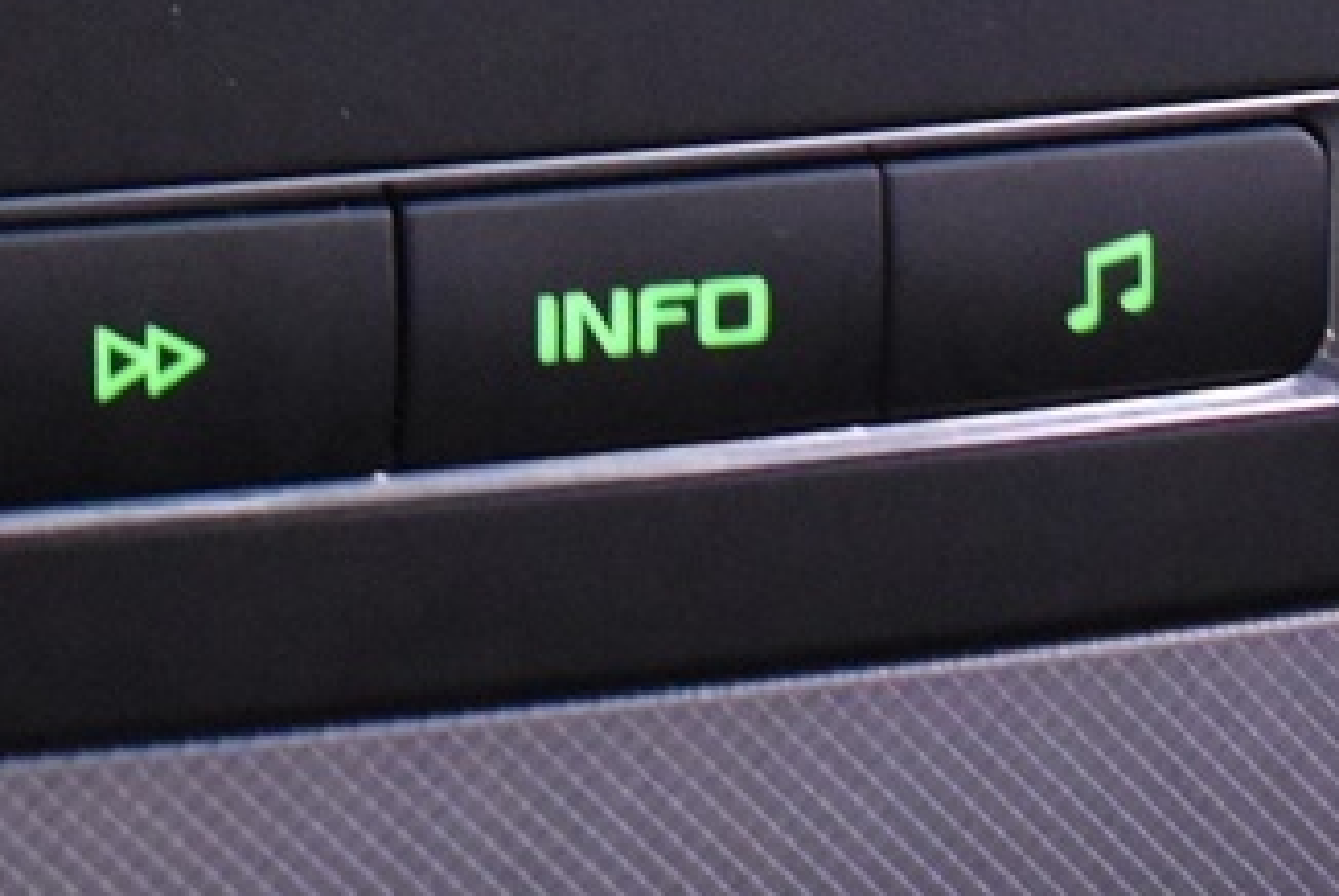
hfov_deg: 14.7
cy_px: -810
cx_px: -337
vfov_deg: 9.7
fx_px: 4988
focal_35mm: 134
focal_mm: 18
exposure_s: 1/15
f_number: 3.5
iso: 3200
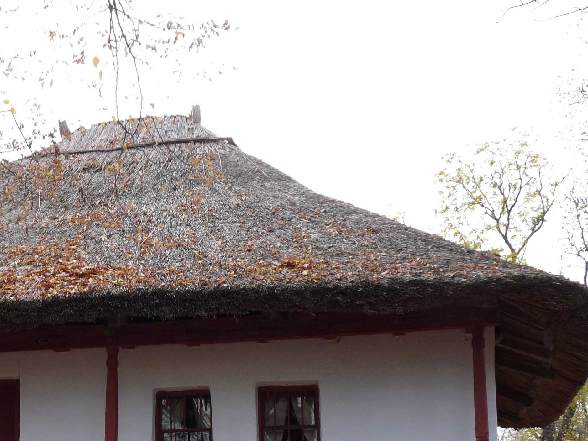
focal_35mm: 70
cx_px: 119
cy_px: 381
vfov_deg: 20.7
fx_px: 1189
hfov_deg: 27.2
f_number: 3
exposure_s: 1/100
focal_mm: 6.4
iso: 100
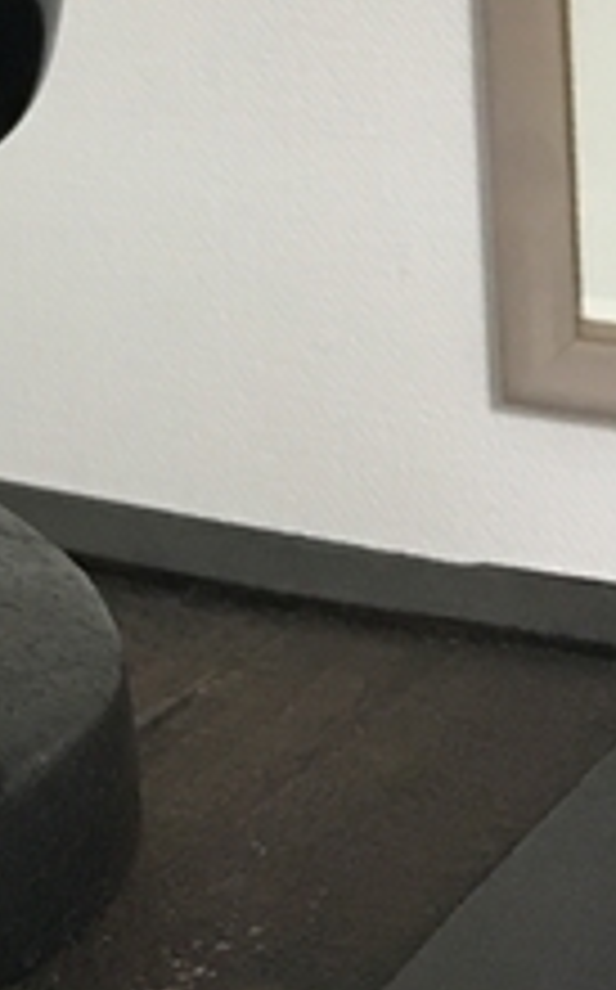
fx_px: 3016
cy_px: -670
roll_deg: +1.2
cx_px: -724
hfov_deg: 10.5
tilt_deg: +5.7
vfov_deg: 16.3
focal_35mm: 112
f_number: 2.2
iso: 100
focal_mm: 4.15
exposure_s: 1/15
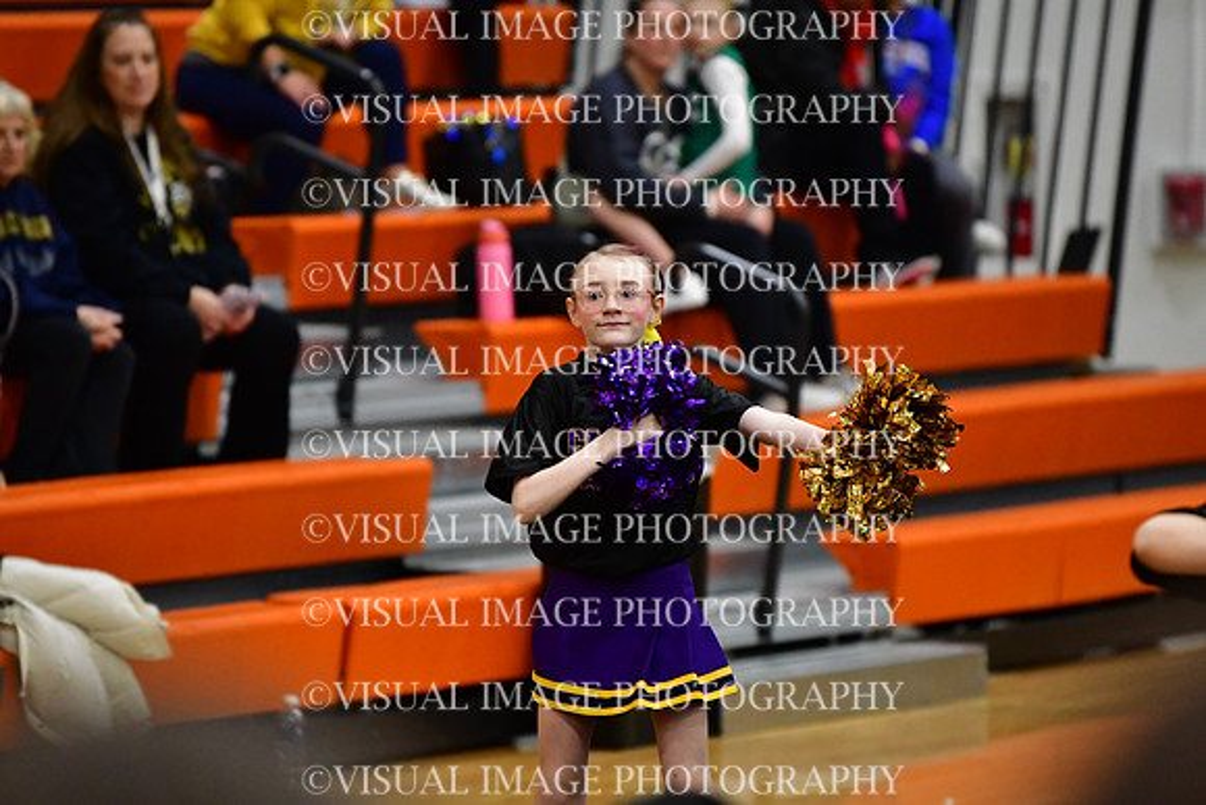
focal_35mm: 300
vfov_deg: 4.6
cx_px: 603
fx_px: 10052
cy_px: 402
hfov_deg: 6.9
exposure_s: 1/800
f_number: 2.8
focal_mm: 200
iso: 4000
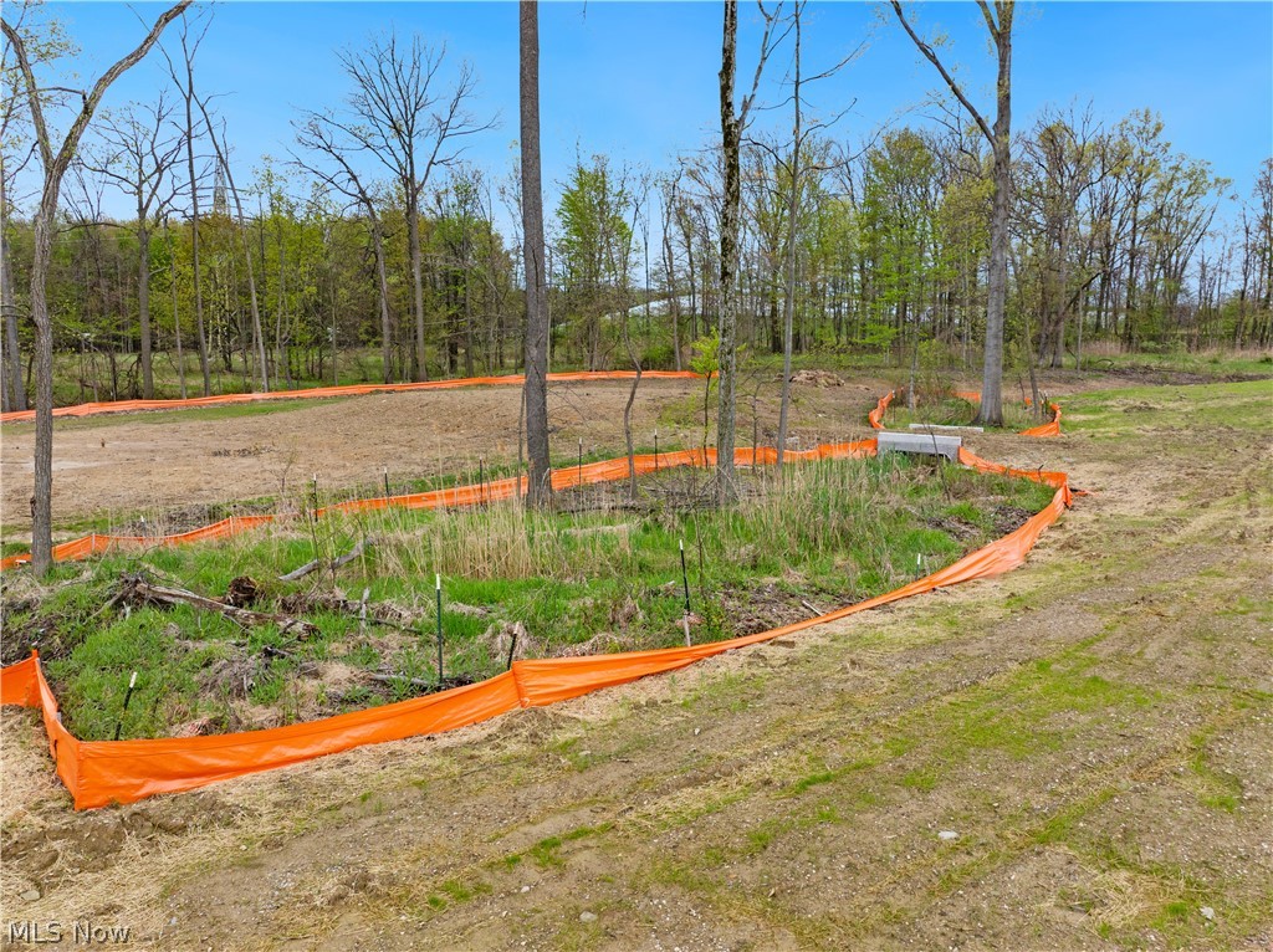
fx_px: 882
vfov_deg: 56.7
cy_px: 476
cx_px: 636
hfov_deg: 71.6
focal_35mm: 24
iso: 190
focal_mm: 12.29
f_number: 2.8
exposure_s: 1/240
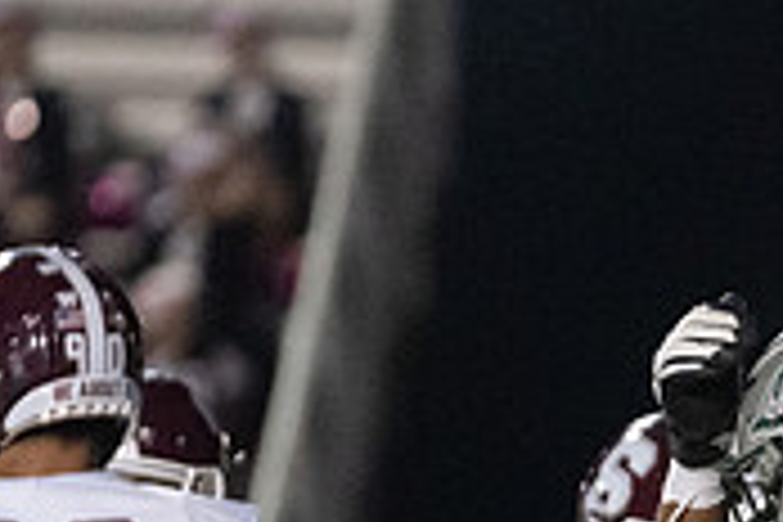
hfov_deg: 2.0
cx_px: 847
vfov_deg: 1.3
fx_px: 22705
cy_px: 634
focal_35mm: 1044
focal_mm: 200
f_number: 2.8
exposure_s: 1/1250
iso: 12800
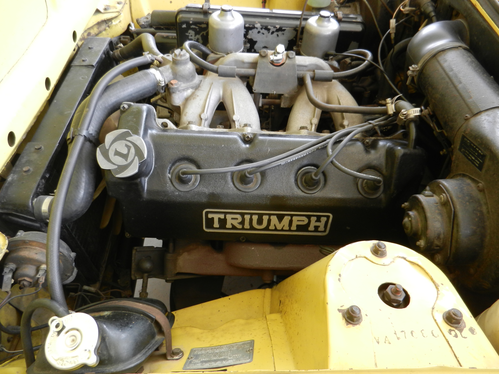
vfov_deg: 54.9
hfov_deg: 69.4
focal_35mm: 25
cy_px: 187
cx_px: 250
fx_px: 360
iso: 160
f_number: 3.5
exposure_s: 1/40
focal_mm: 4.5
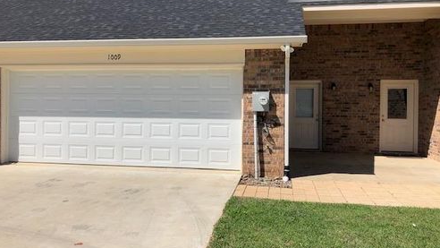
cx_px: 221
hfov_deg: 62.6
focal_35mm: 31
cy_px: 112
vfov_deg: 37.8
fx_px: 362
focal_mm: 3.99
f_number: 1.8
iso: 20
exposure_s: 1/3247
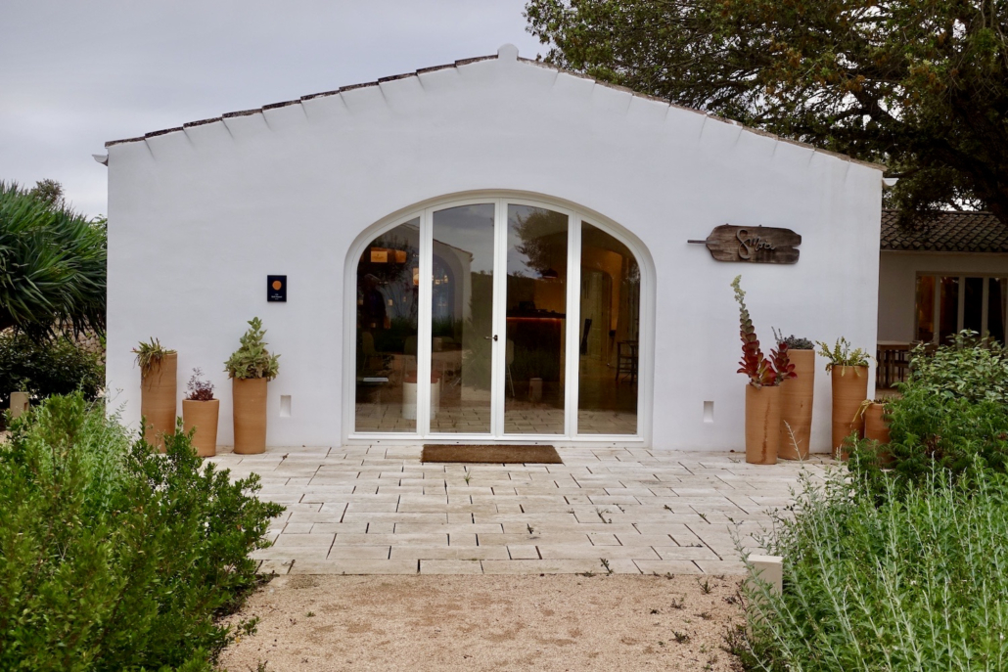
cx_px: 504
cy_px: 336
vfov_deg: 32.6
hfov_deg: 47.4
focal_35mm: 41
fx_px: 1148
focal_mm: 14.9
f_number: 4.5
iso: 125
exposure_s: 1/80
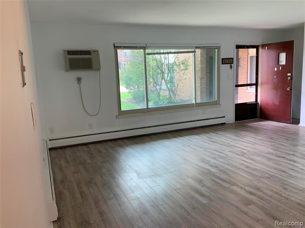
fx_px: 256
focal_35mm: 29
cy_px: 114
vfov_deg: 48.2
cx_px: 152
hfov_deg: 61.7
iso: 40
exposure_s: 1/60
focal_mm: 3
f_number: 1.8
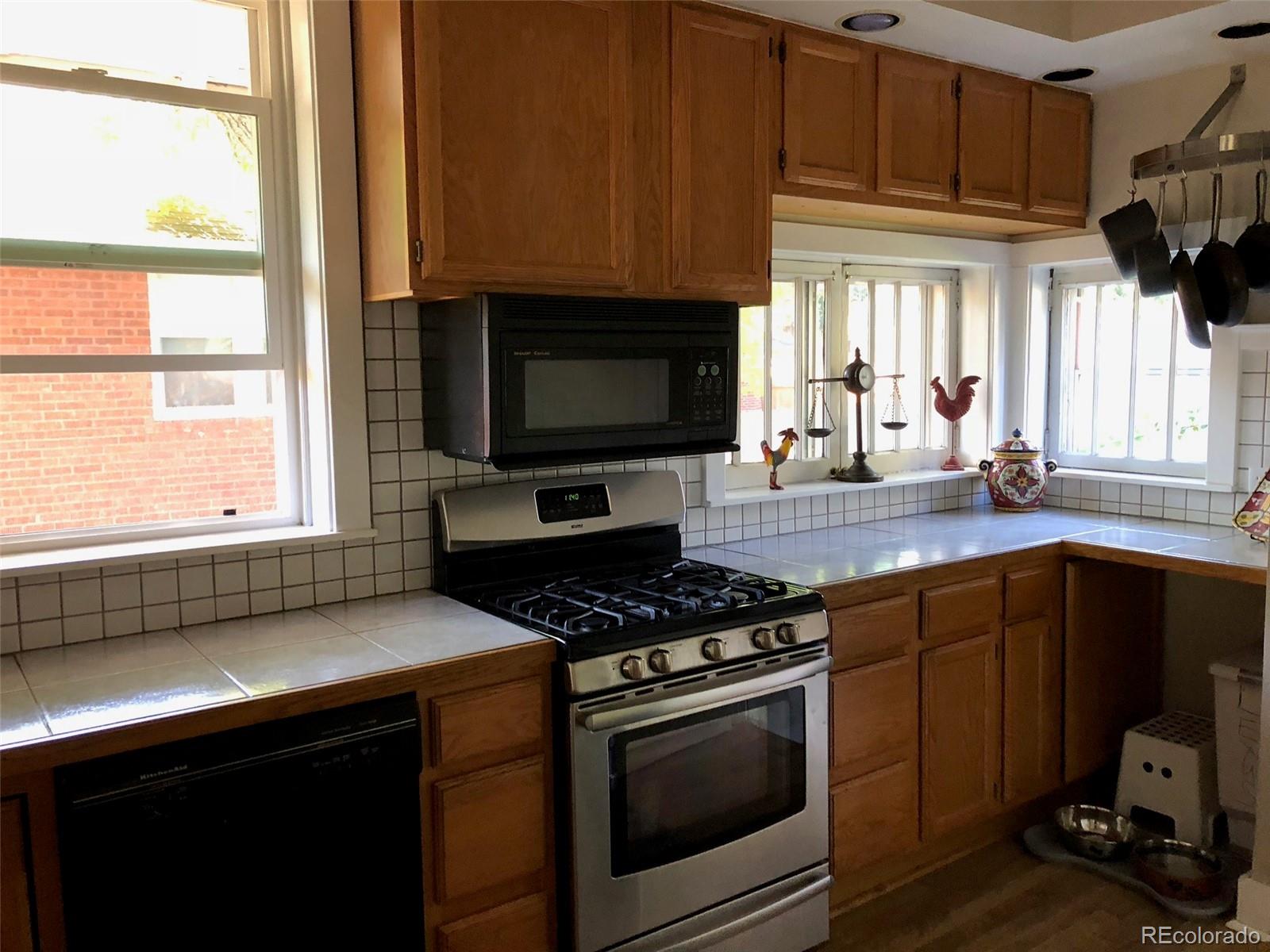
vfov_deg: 49.7
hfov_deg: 63.4
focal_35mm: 28
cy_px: 476
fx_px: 1027
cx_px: 635
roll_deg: +0.0
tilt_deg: -5.6
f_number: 1.8
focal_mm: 3.99
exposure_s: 1/15
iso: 64
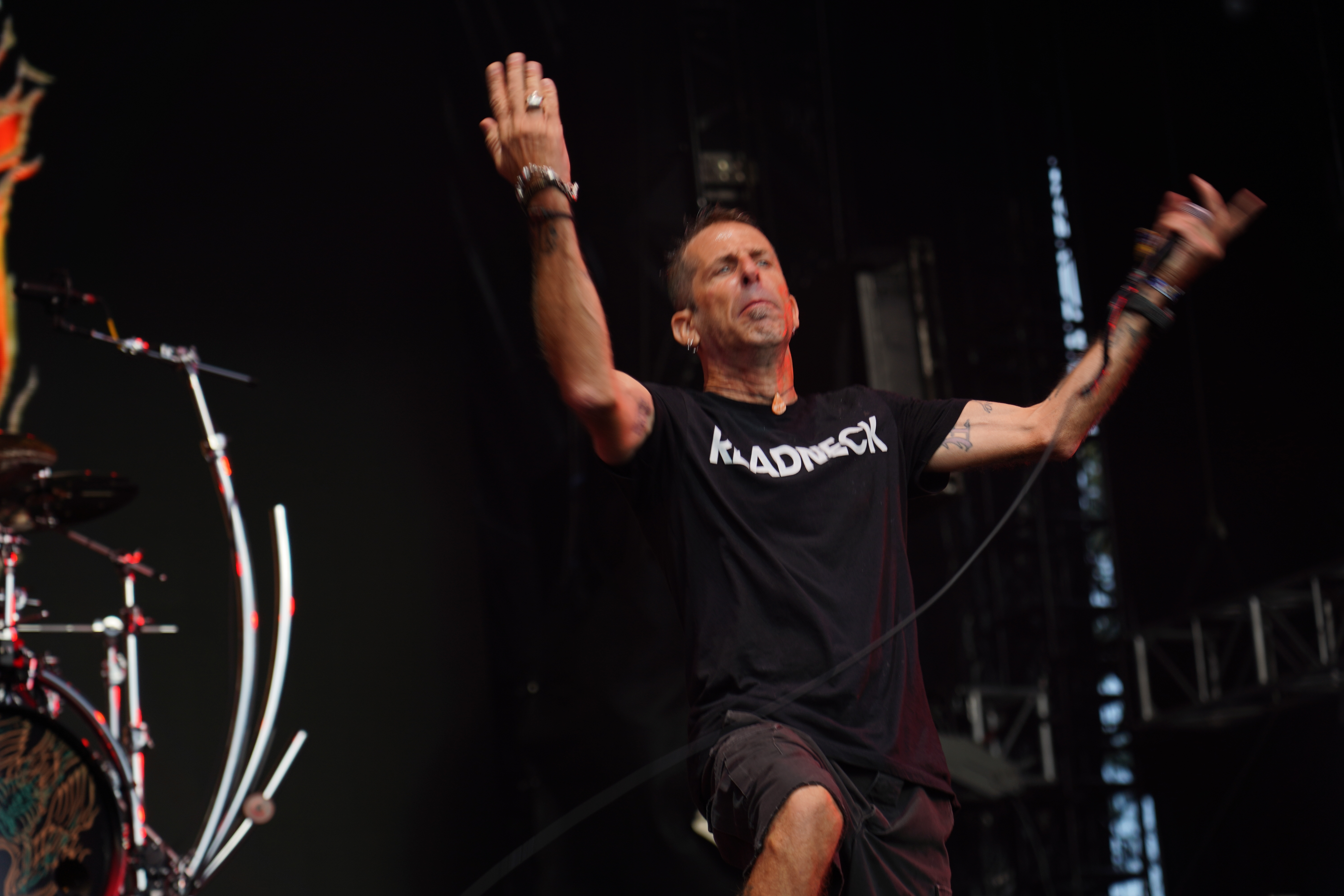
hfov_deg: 19.5
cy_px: 448
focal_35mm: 105
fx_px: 3920
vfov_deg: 13.0
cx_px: 672
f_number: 4
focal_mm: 105
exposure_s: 1/125
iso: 125
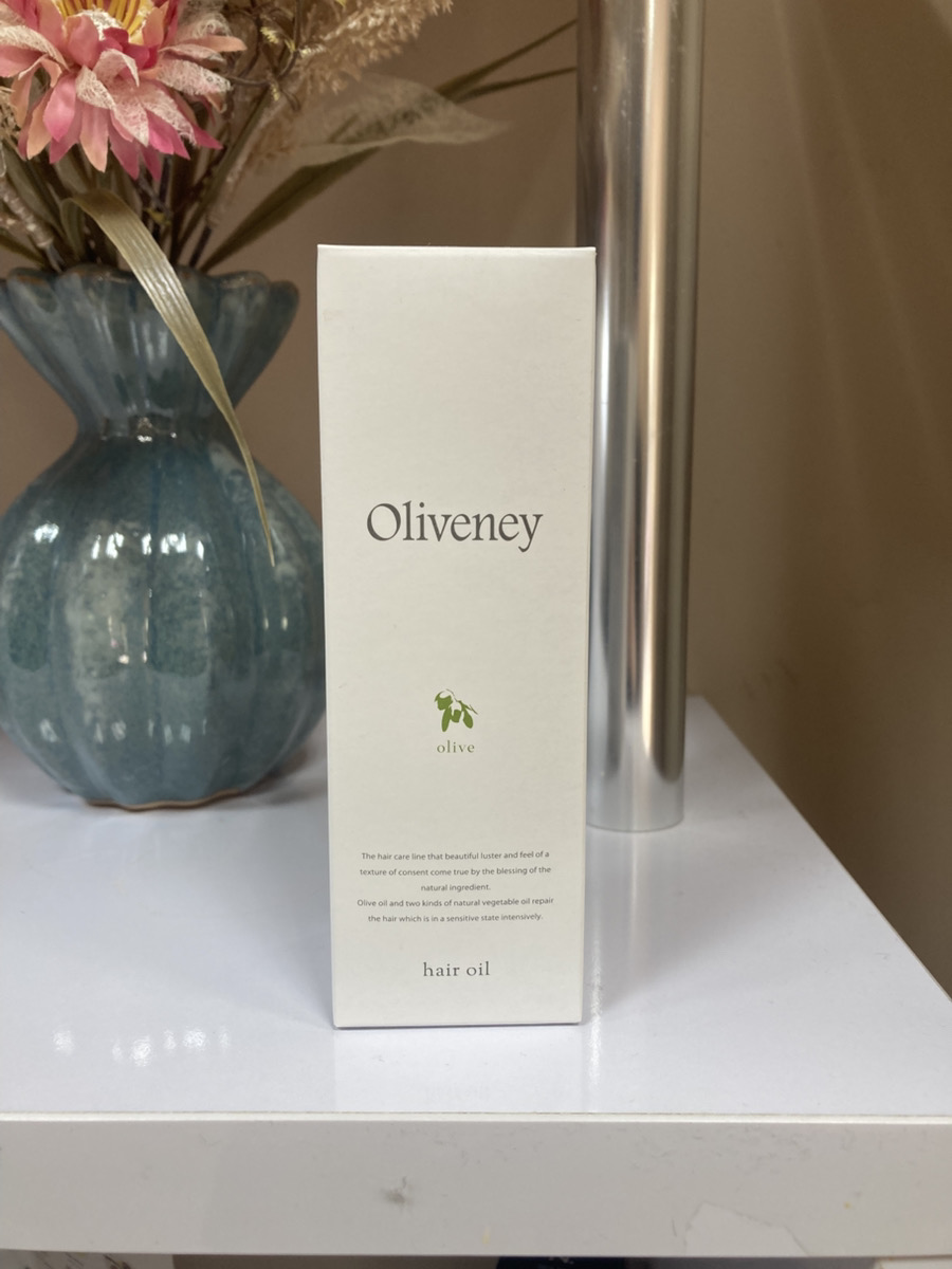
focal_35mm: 28
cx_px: 476
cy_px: 634
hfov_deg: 49.7
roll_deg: -0.9
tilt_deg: -10.0
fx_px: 1027
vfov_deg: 63.4
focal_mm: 3.99
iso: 40
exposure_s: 1/121
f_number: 1.8
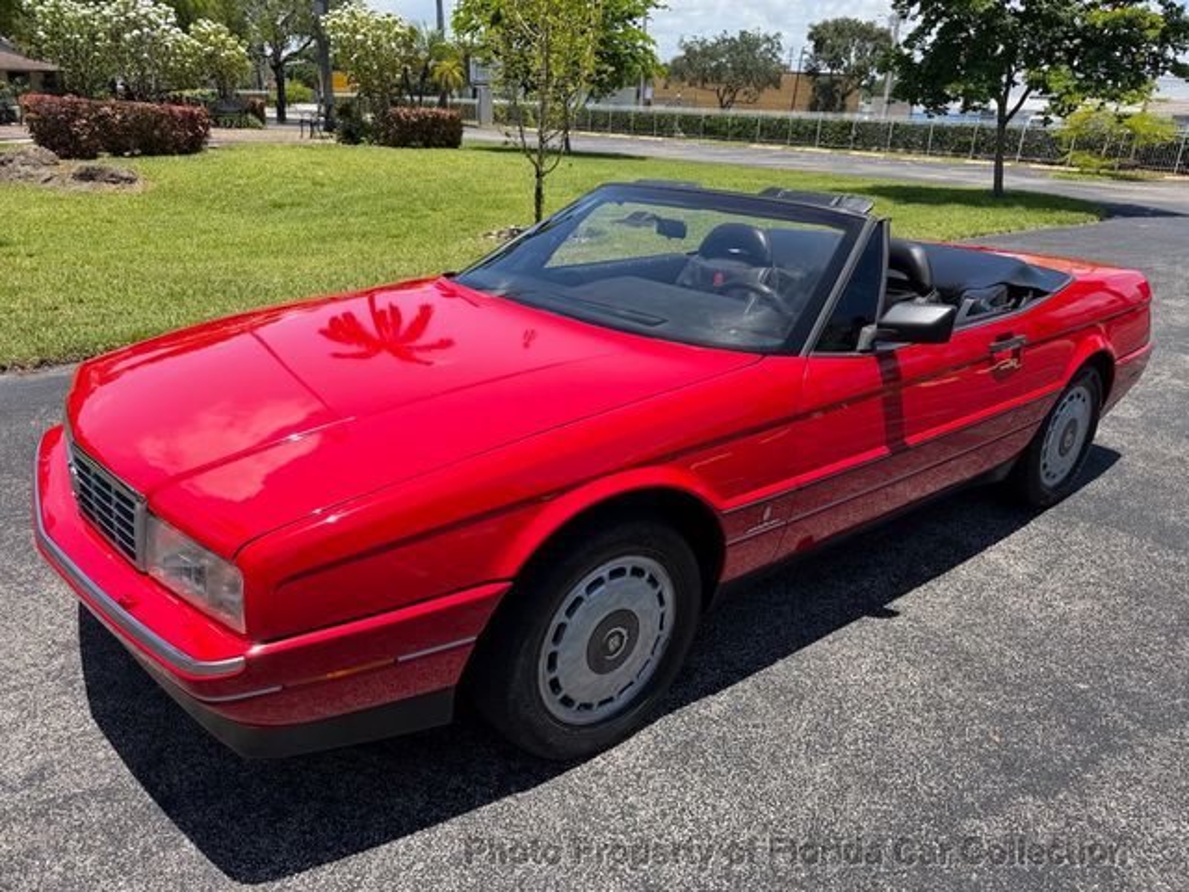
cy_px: 446
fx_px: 824
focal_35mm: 24
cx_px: 594
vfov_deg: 56.8
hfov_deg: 71.6
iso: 80
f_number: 1.78
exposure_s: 1/2445
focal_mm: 6.76
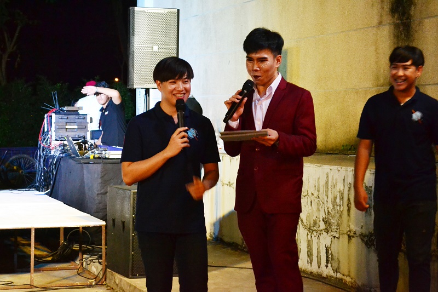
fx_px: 1003
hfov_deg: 24.6
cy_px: 146
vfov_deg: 16.5
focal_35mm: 82
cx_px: 219
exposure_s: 1/40
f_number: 5.6
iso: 3200
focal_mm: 55
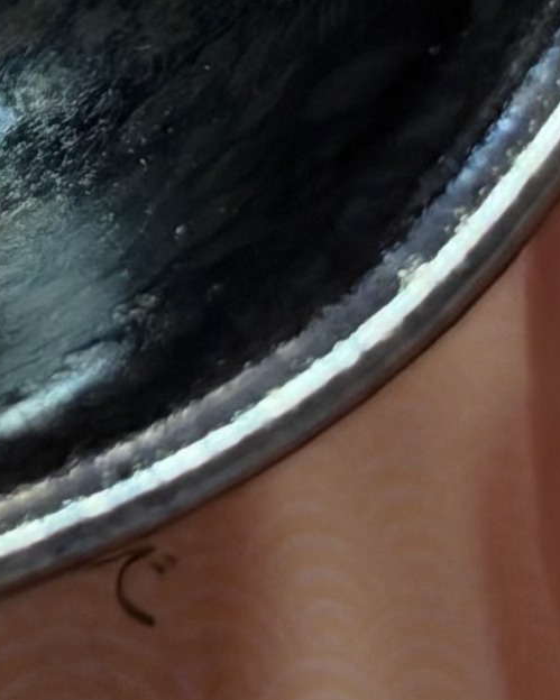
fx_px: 3398
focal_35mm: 164
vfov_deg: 11.3
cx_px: -522
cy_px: -342
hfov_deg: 8.9
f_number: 1.5
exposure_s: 1/60
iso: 125
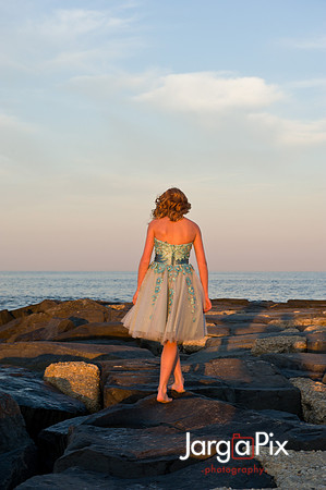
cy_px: 245
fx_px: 899
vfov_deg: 30.5
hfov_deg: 20.6
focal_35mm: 66
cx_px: 163
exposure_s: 1/125
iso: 200
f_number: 9
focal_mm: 66
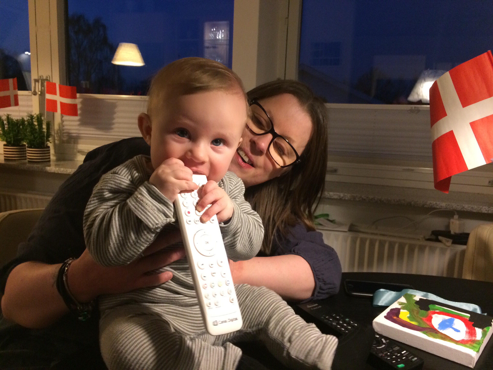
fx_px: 413
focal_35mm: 29
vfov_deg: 48.2
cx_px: 246
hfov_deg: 61.7
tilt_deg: -13.1
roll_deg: -2.1
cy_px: 185
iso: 320
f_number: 2.2
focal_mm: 4.15
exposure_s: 1/33
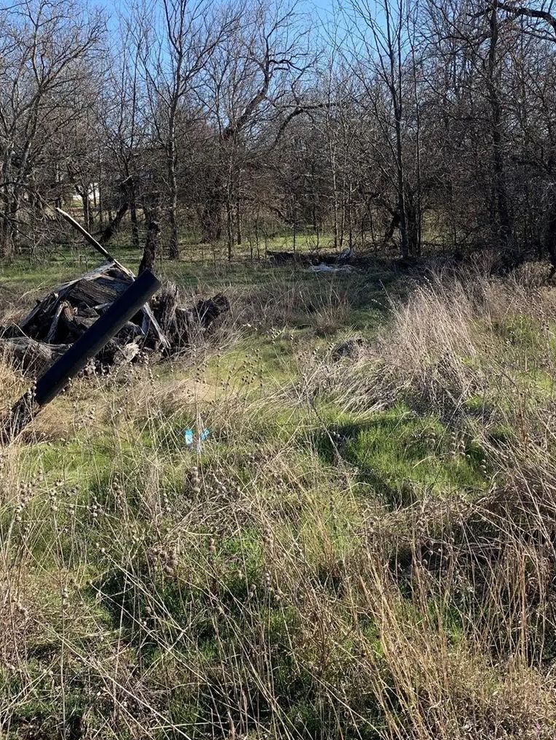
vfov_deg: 52.5
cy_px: 322
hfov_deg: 40.6
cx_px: 315
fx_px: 749
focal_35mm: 35
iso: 25
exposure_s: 1/991
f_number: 1.8
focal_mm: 4.25
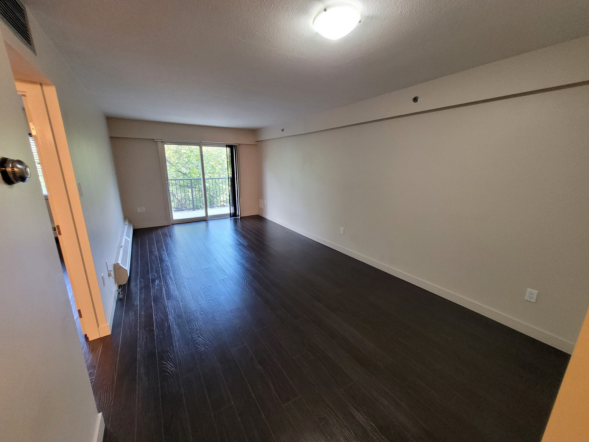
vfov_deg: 89.9
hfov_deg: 106.2
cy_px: 221
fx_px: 221
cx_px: 294
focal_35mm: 13
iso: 400
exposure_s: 1/60
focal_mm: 1.74
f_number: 2.2
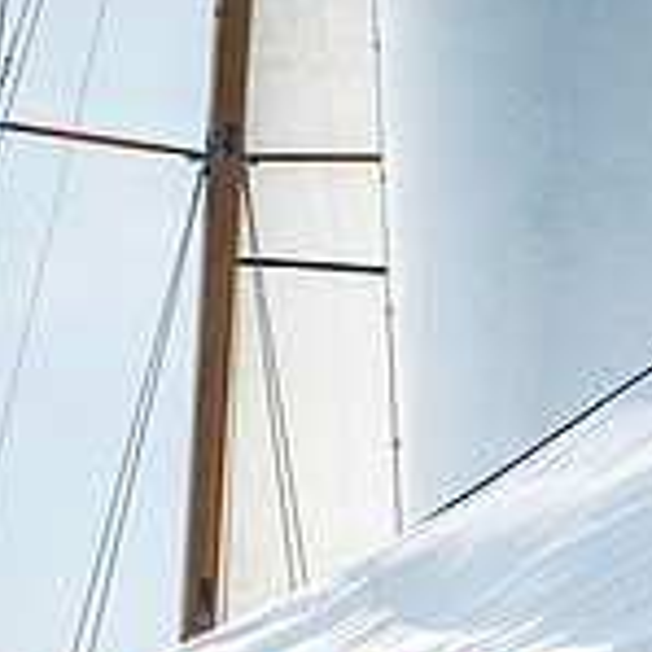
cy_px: 722
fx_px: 32753
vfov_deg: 1.1
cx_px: 569
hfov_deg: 1.1
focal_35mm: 1537
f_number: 5
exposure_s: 1/3200
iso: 400
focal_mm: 400
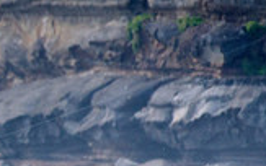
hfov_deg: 0.9
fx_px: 16128
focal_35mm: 2224
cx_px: -193
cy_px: 192
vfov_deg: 0.6
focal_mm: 500
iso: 320
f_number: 5.6
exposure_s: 1/2000
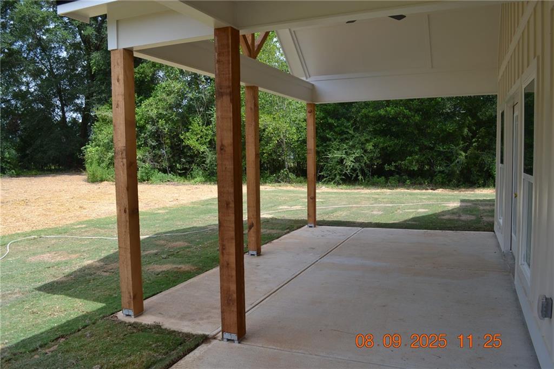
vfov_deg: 47.9
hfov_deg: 67.4
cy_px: 184
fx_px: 415
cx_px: 277
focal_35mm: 27
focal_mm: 18
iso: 100
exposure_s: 1/200
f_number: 6.3
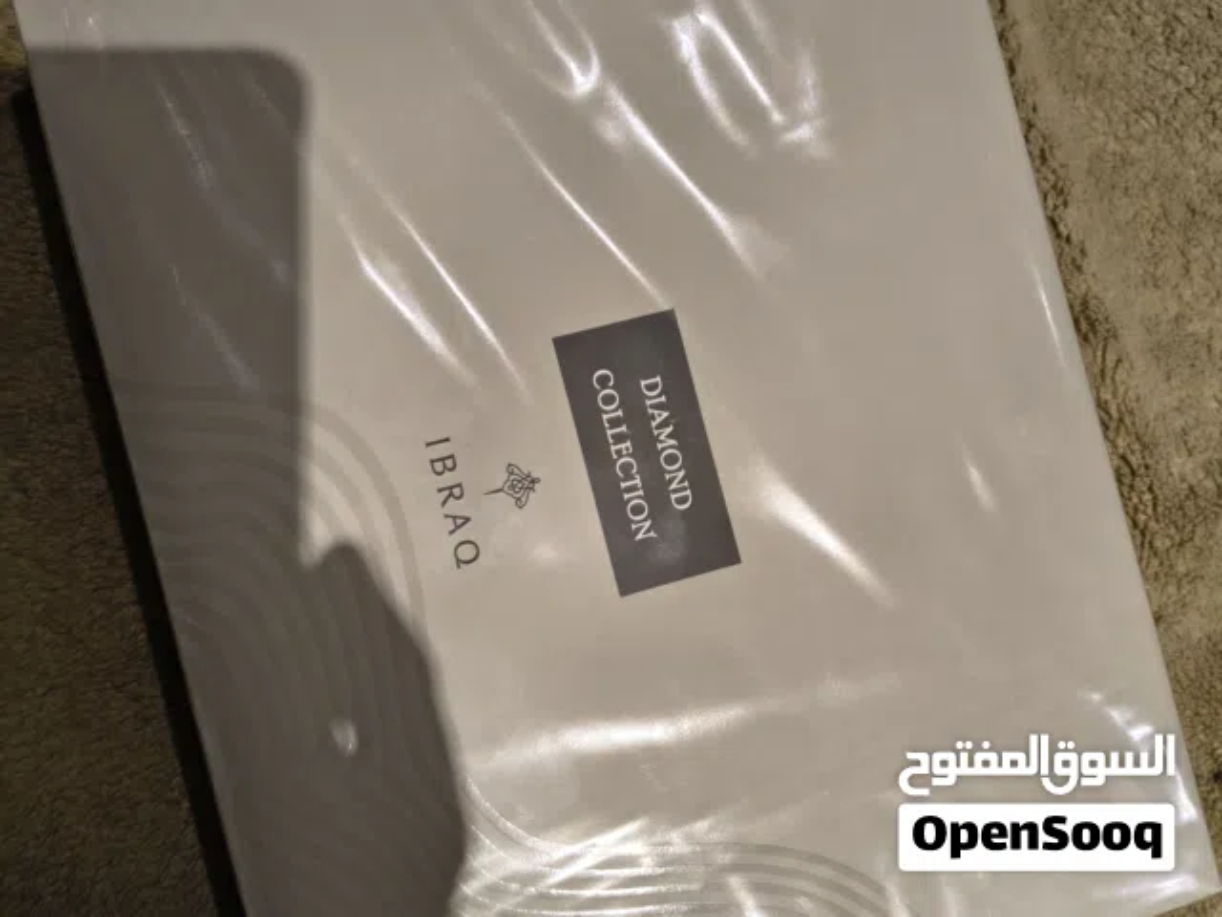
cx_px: 611
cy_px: 458
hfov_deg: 71.6
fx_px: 847
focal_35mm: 24
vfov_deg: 56.8
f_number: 1.8
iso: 654
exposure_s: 1/120
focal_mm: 5.56
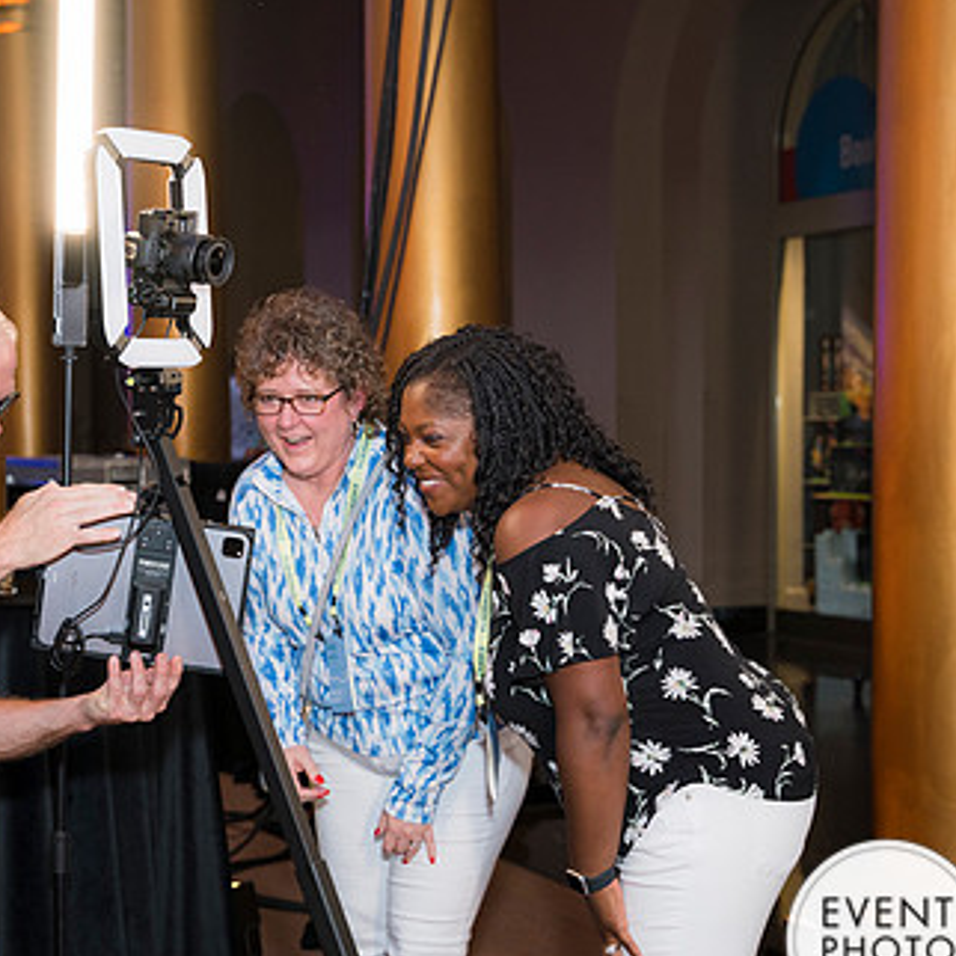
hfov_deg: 24.3
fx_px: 2187
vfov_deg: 24.6
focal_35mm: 70
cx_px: 222
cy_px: 541
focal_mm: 42
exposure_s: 1/100
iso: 800
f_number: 4
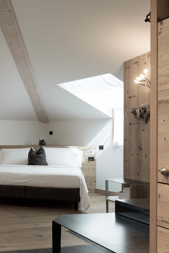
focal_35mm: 50
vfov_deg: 39.6
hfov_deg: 24.3
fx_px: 352
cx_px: -38
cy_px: 136
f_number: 10
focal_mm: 27
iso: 250
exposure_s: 1/80
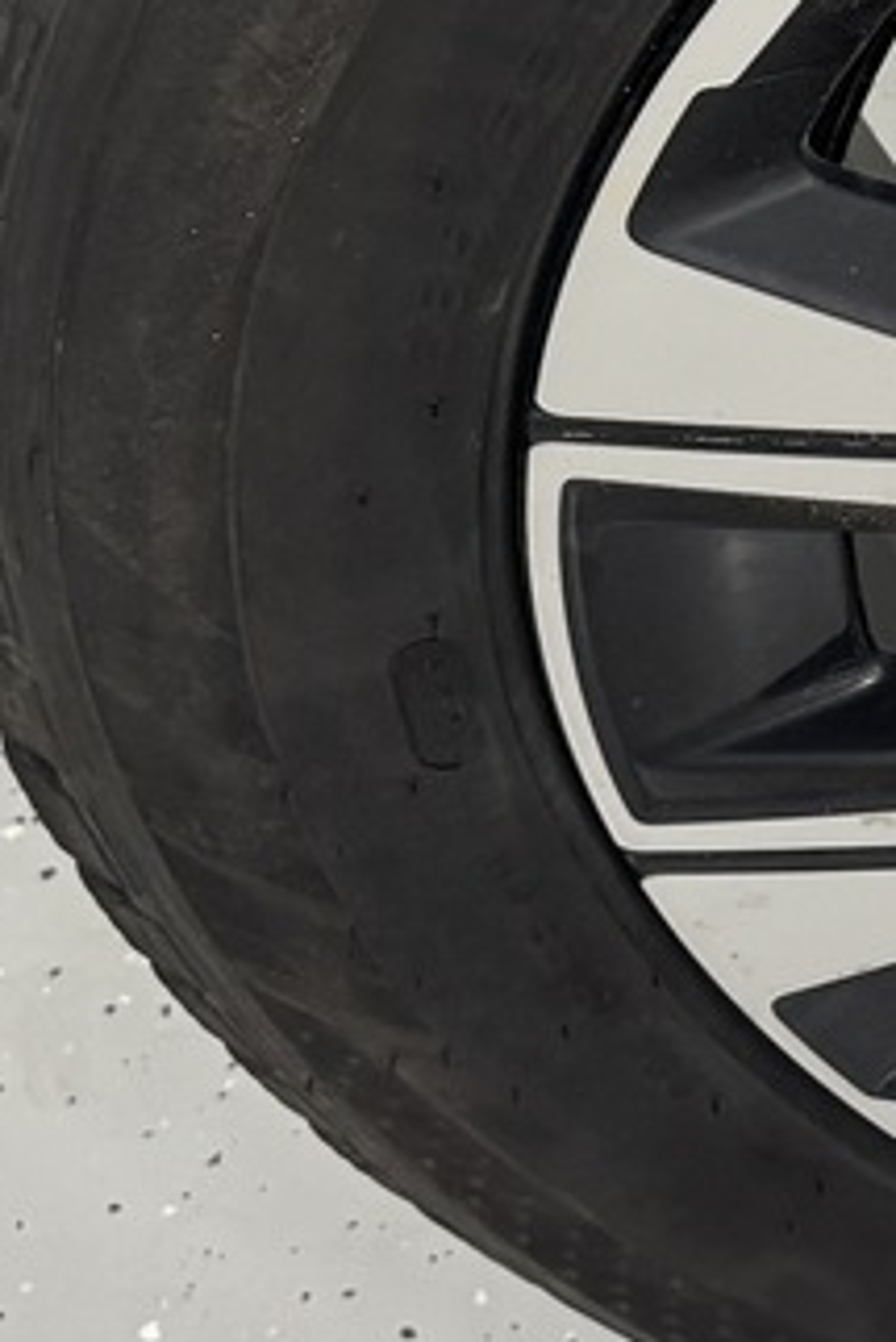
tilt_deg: -41.2
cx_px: 1671
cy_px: -58
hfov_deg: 10.6
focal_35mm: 121
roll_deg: -0.1
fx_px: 4512
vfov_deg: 16.5
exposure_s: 1/50
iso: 125
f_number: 1.6
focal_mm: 5.96
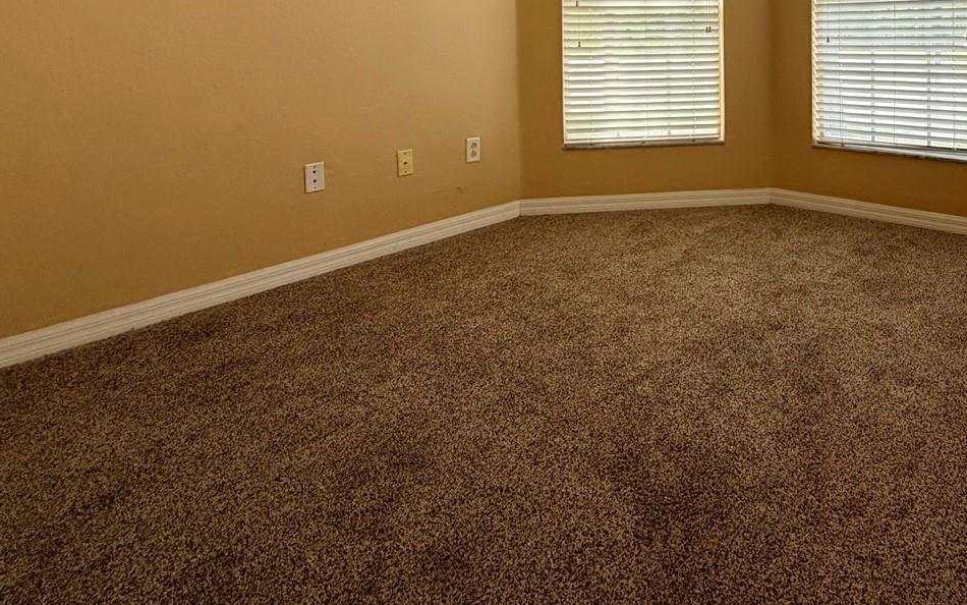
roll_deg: +1.5
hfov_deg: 68.7
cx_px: 701
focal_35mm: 25
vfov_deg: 44.1
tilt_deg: -0.5
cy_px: 40
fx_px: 659
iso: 125
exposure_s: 1/121
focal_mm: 2.22
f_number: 2.2
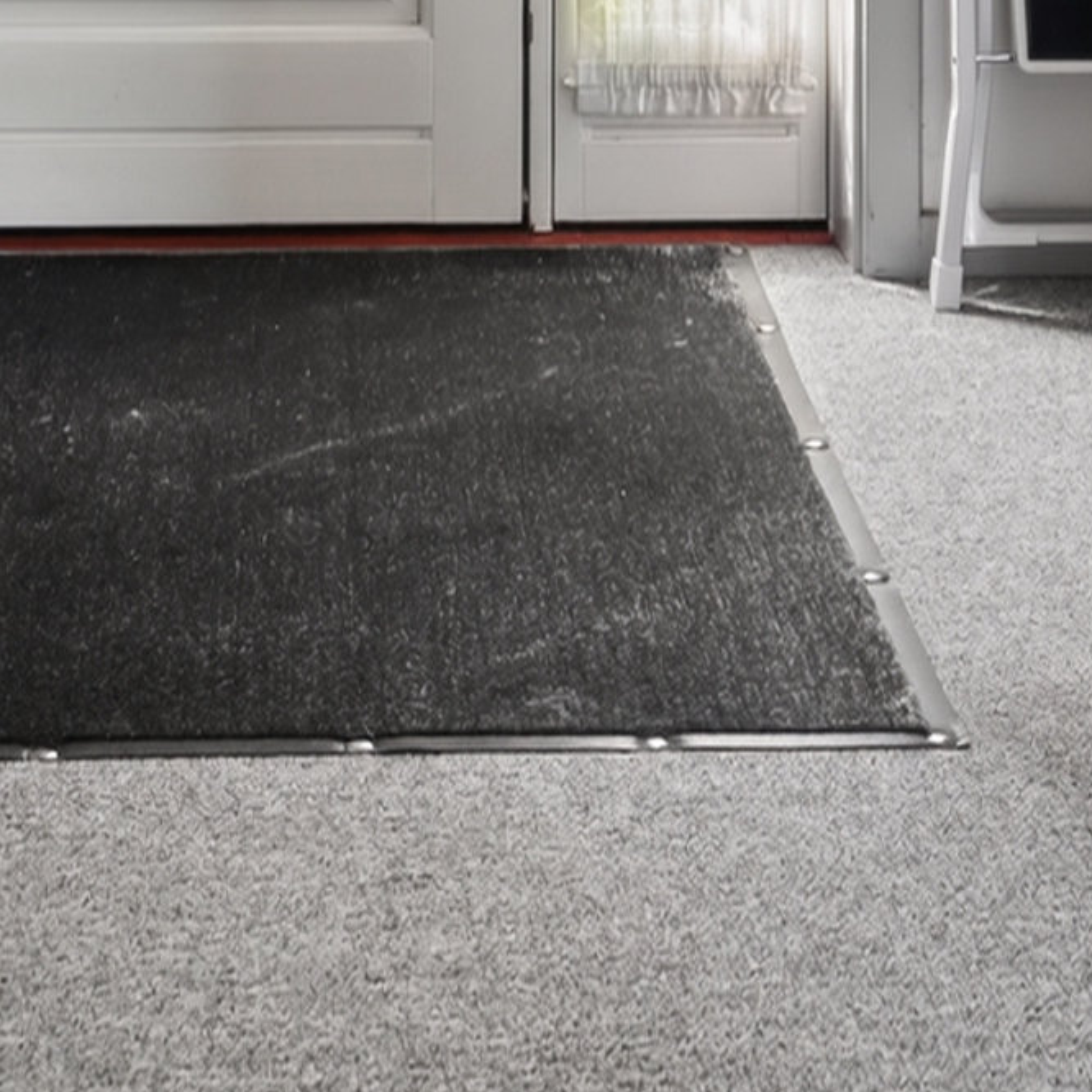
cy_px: -697
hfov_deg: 17.7
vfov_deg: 15.8
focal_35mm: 98
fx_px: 3498
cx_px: 441
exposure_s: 1/5
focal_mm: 30
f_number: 8
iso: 400
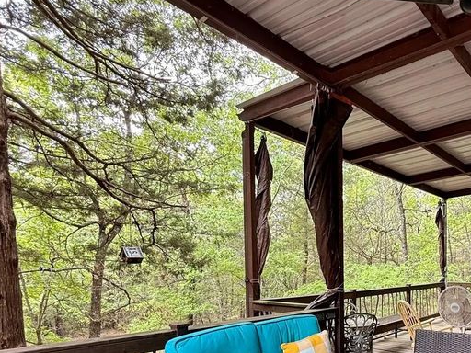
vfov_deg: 47.0
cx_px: 390
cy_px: 283
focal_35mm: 28
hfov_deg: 57.7
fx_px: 381
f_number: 2.2
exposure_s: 1/99
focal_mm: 2.22
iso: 80
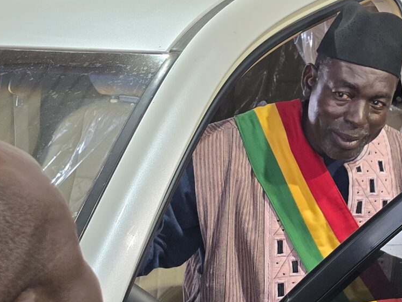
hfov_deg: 22.7
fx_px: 918
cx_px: 487
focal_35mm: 79
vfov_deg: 18.3
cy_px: 12
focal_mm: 6.3
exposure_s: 1/100
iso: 250
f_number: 1.7
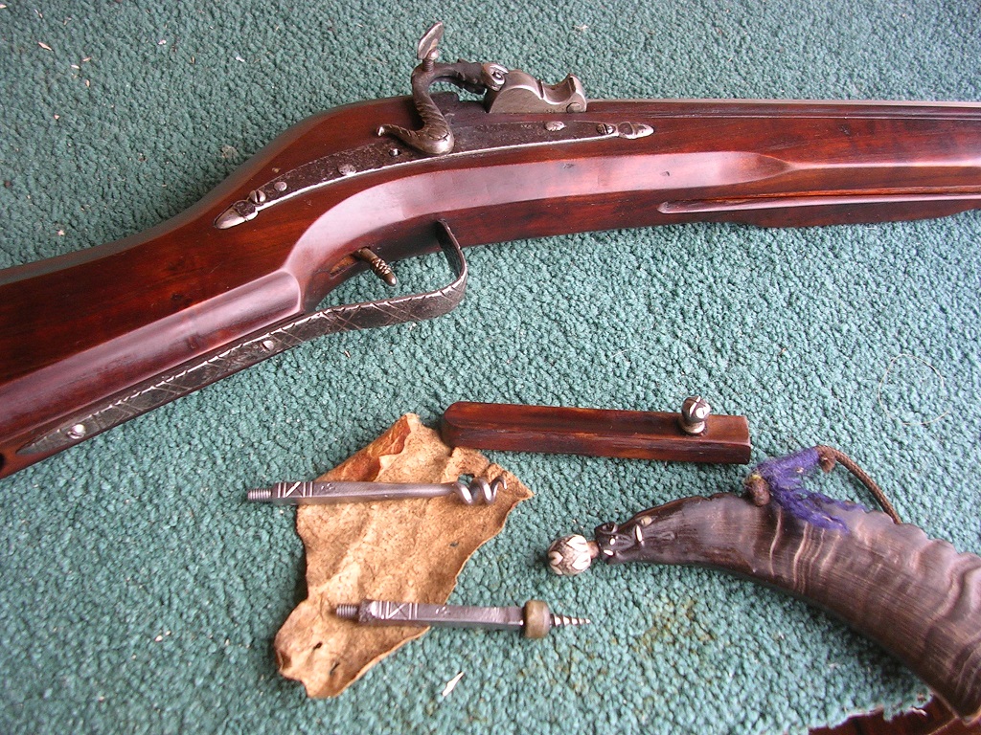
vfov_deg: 37.7
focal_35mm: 38
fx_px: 1077
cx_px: 490
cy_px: 368
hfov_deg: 49.0
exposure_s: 1/57
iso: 50
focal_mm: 5.8
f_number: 2.8
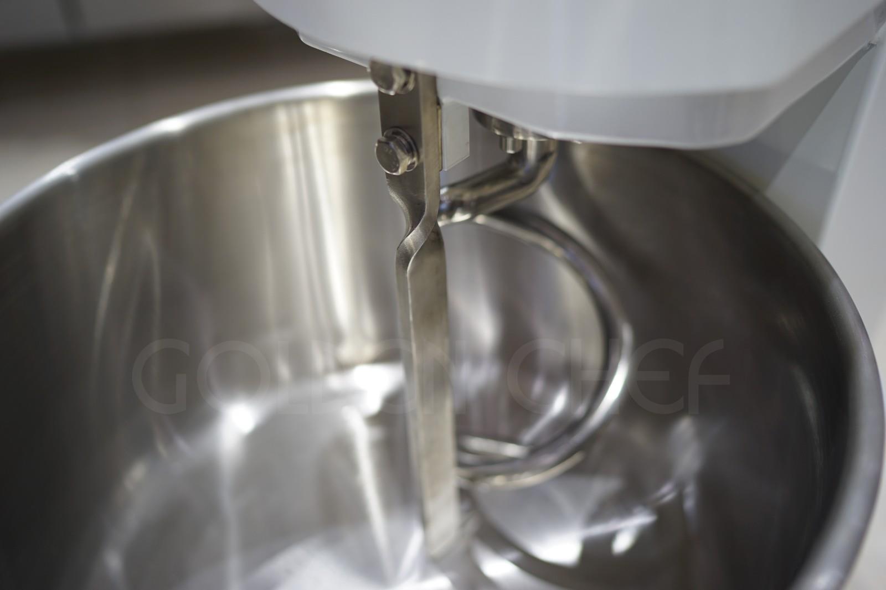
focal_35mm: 35
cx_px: 443
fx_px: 861
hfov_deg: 54.4
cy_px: 295
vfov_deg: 37.8
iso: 100
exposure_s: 1/100
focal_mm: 35
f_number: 1.7
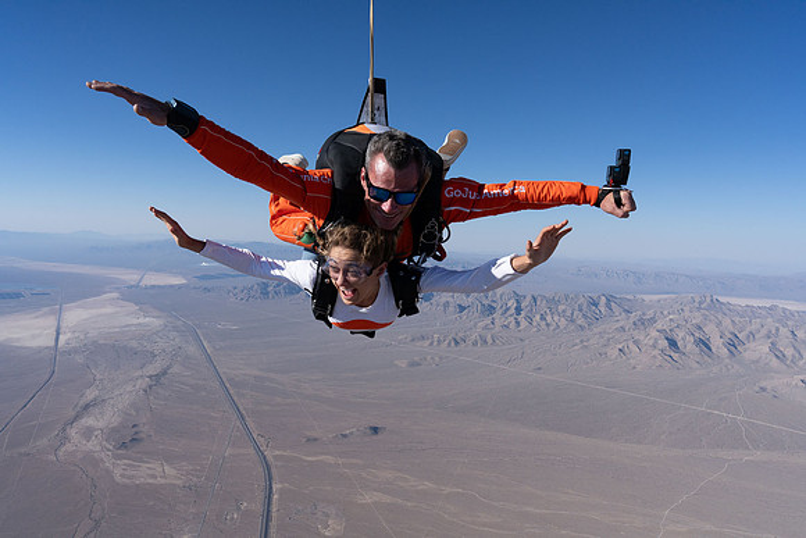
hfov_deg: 73.7
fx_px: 537
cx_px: 403
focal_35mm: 24
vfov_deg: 53.2
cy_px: 269
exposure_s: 1/2000
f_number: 11
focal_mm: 24
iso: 800
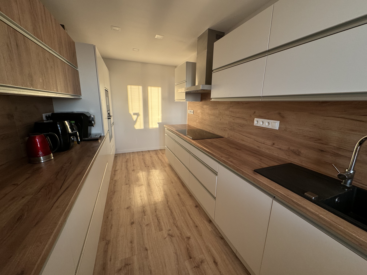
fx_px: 148
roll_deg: -2.0
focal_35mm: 14
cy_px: 138
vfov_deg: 85.7
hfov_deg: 102.1
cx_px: 184
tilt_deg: -13.1
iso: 160
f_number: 2.2
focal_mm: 2.22
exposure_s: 1/99
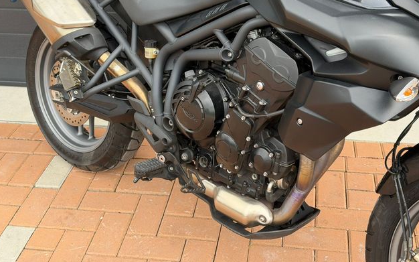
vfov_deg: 24.8
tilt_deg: -29.2
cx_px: 206
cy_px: 103
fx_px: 594
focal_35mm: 52
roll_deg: +2.1
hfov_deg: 38.9
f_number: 1.78
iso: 80
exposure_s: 1/837
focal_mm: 6.76
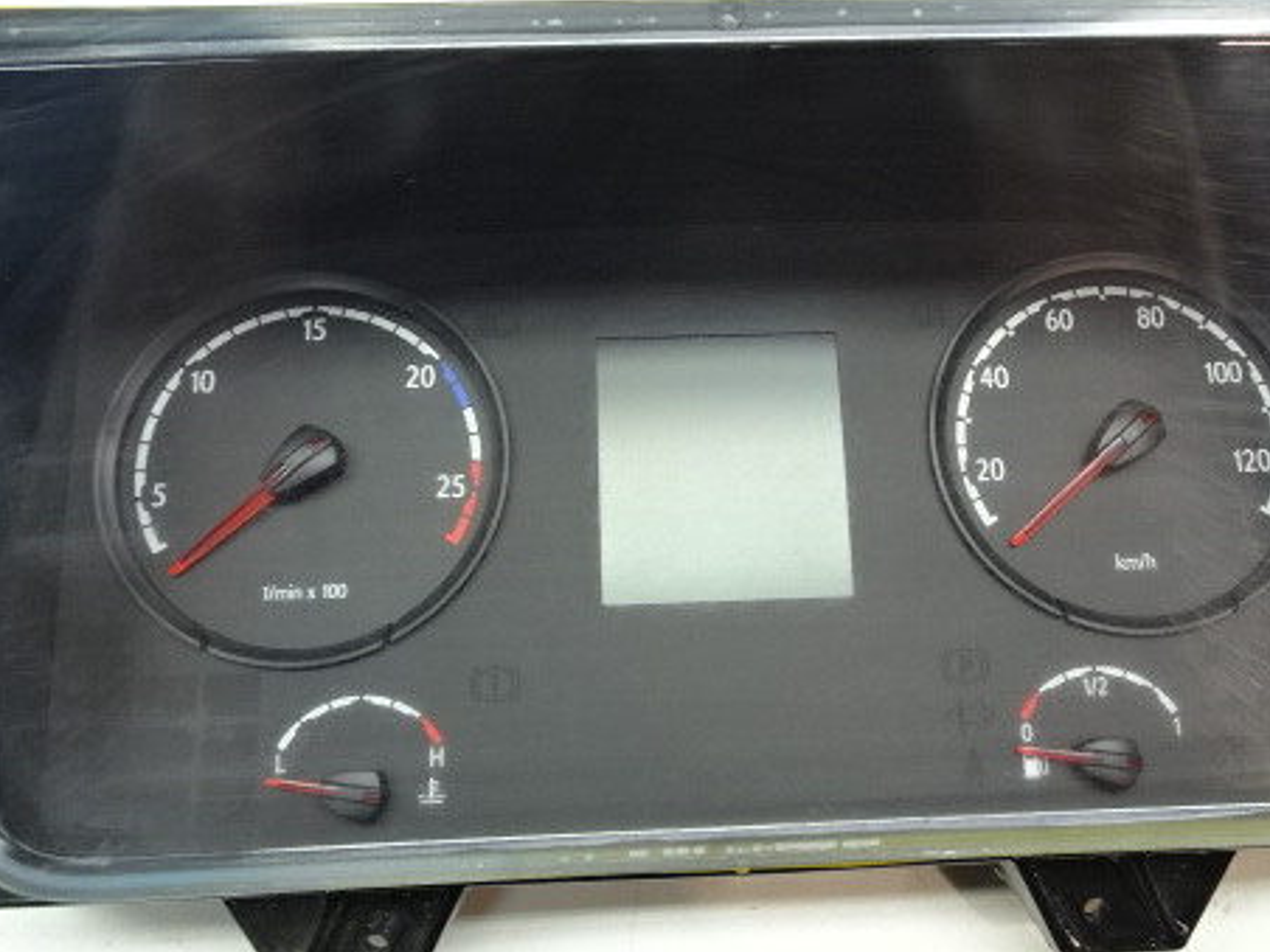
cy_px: 461
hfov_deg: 53.8
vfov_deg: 41.8
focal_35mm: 34
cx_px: 708
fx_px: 1247
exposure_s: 1/30
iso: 160
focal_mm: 4.1
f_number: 3.5
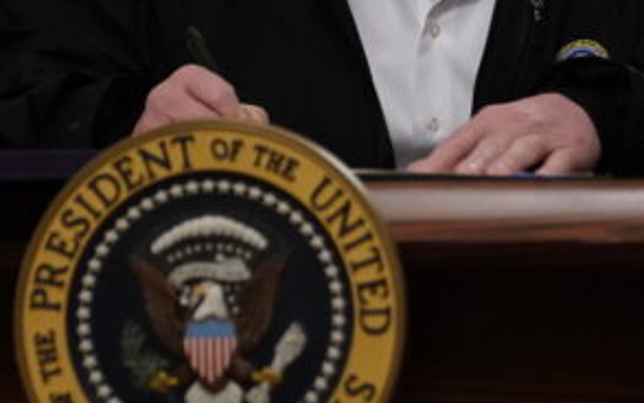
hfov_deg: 12.0
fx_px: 3055
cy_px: -154
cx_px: 447
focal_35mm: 174
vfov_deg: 7.4
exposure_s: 1/100
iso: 3200
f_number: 2.8
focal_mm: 49
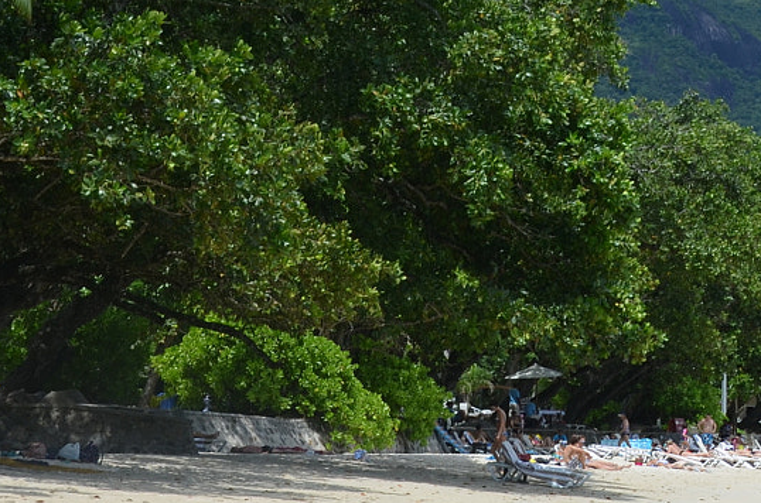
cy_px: 35
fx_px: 2636
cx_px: 878
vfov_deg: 10.8
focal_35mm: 125
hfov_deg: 15.9
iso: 110
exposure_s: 1/250
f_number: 8
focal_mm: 28
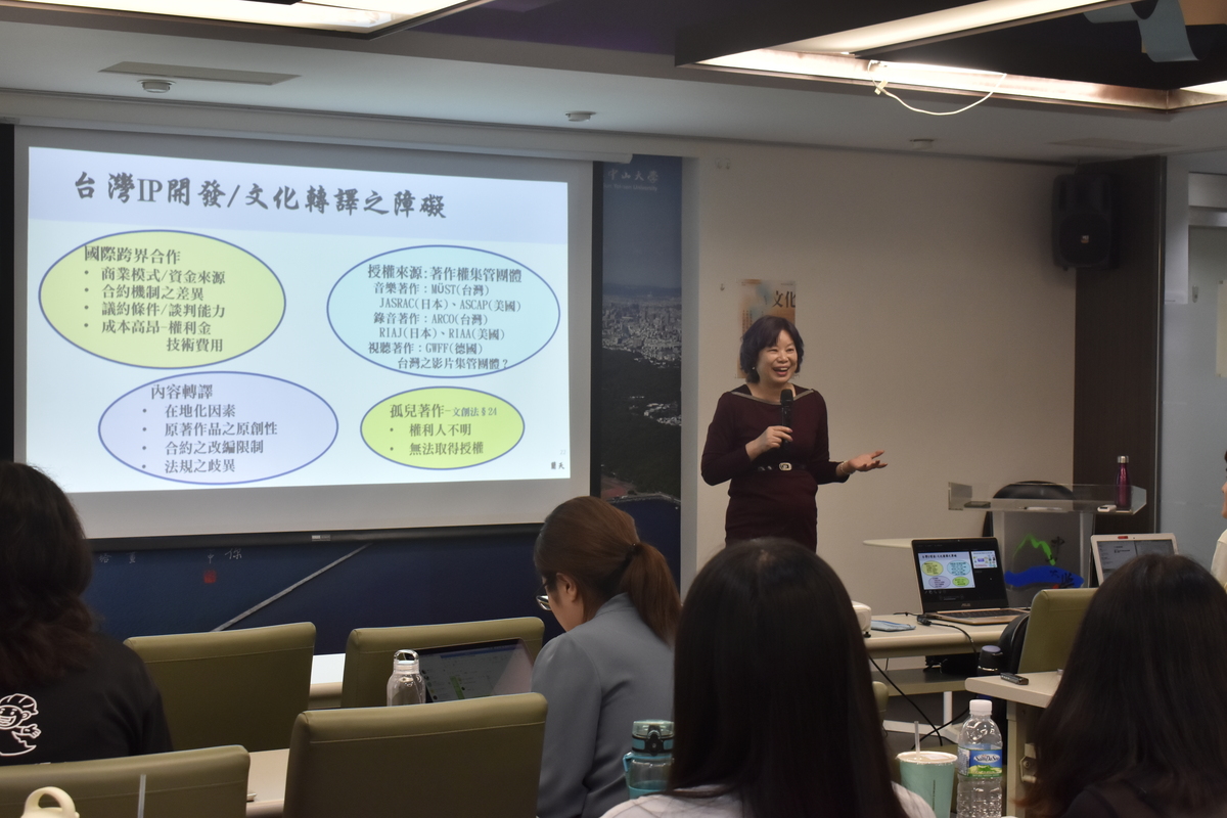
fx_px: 2045
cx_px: 614
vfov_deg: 22.6
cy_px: 409
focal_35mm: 60
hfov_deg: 33.4
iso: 800
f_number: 9
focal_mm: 40
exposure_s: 1/50
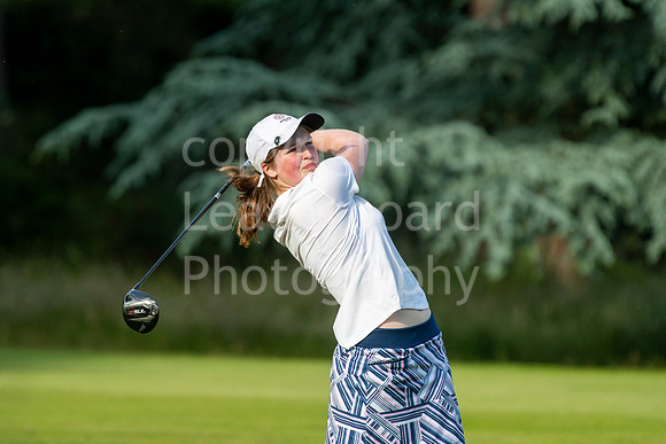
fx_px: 11102
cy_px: 222
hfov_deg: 3.4
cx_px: 333
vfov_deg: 2.3
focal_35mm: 600
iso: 400
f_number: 5.6
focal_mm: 400
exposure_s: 1/1250
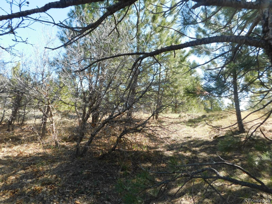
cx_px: 136
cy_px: 102
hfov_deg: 73.9
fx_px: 181
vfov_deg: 58.9
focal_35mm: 23
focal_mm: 4
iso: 125
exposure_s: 1/320
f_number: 3
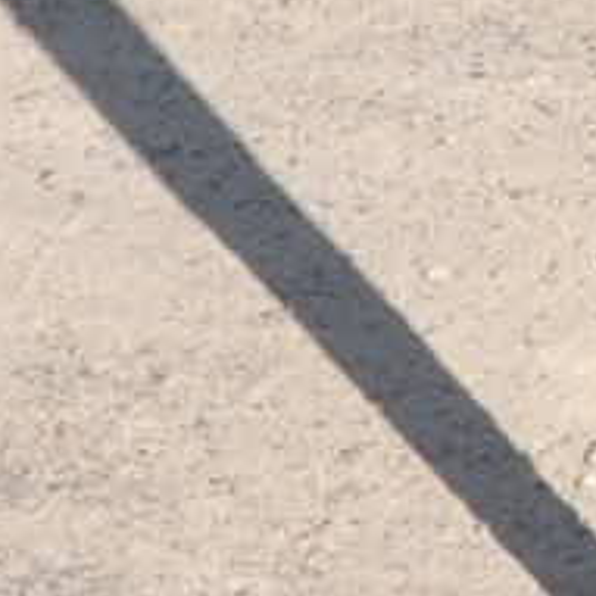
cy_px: -1148
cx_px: 2481
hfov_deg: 2.9
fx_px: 11162
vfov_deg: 3.0
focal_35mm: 573
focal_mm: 40
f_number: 11
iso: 320
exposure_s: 1/500
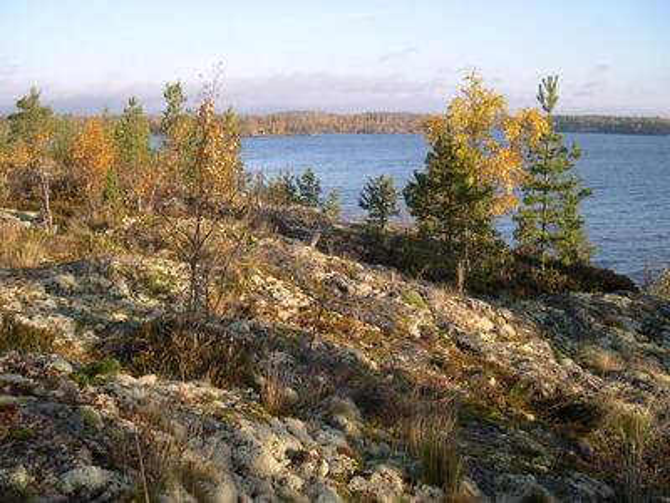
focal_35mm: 38
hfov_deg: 49.0
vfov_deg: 37.7
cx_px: 335
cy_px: 252
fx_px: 735
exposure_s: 1/491
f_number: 2.8
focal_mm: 8
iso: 100
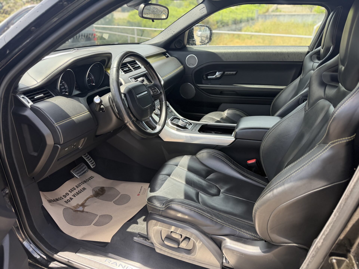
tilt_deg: -26.8
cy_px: 134
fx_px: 249
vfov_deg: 56.8
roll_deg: -1.6
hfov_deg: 71.6
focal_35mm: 24
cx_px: 180
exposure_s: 1/414
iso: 100
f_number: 1.78
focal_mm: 6.76
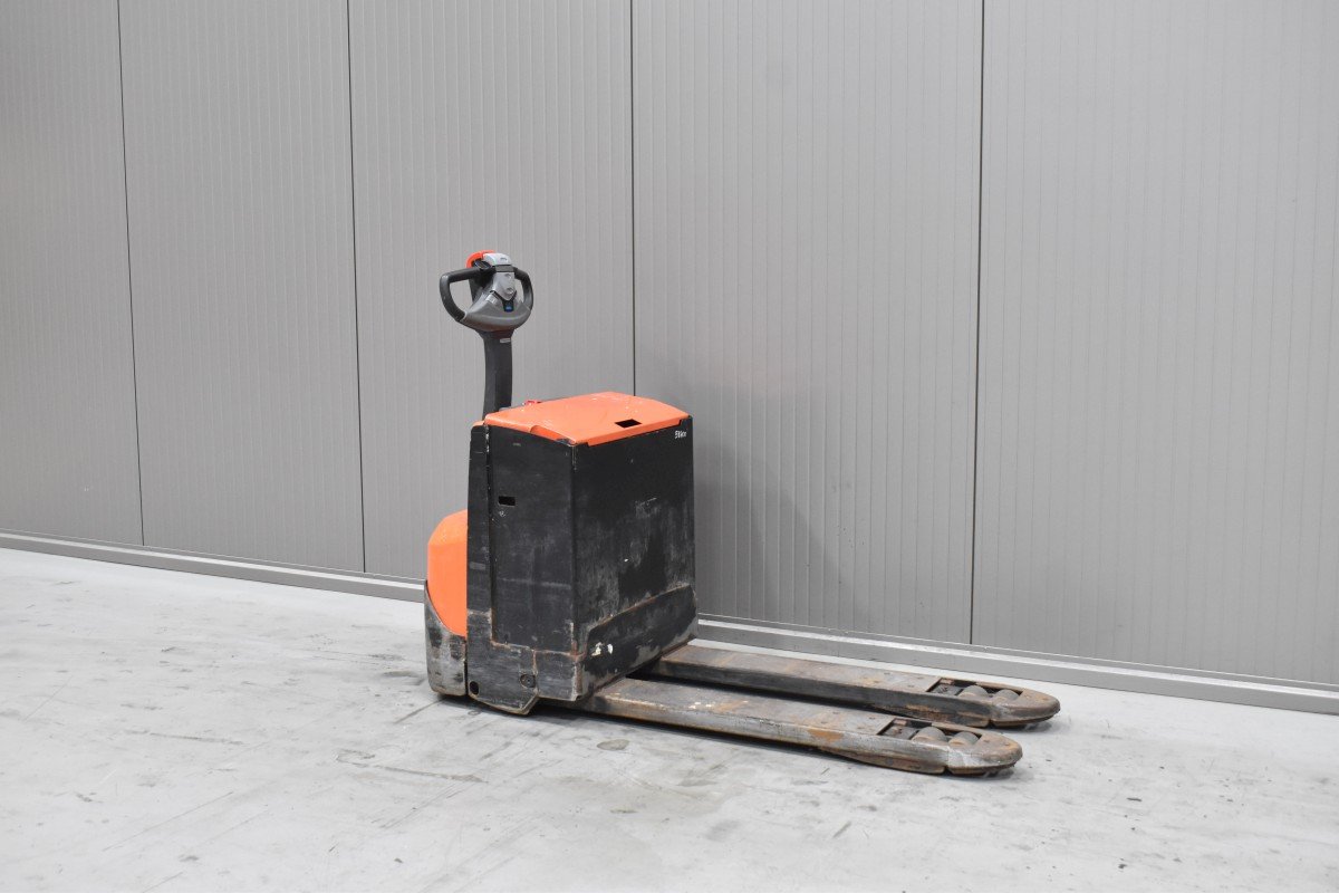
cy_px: 446
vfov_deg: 34.2
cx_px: 670
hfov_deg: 49.6
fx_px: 1450
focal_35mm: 39
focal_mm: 26
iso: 1600
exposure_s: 1/25
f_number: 5.6
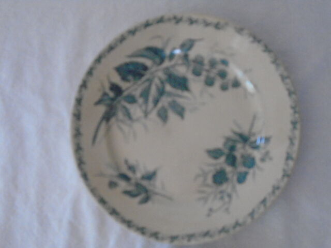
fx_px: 469
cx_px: 166
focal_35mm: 49
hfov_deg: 38.9
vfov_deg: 29.7
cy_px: 124
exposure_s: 1/100
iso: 1250
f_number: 4.5
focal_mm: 8.7
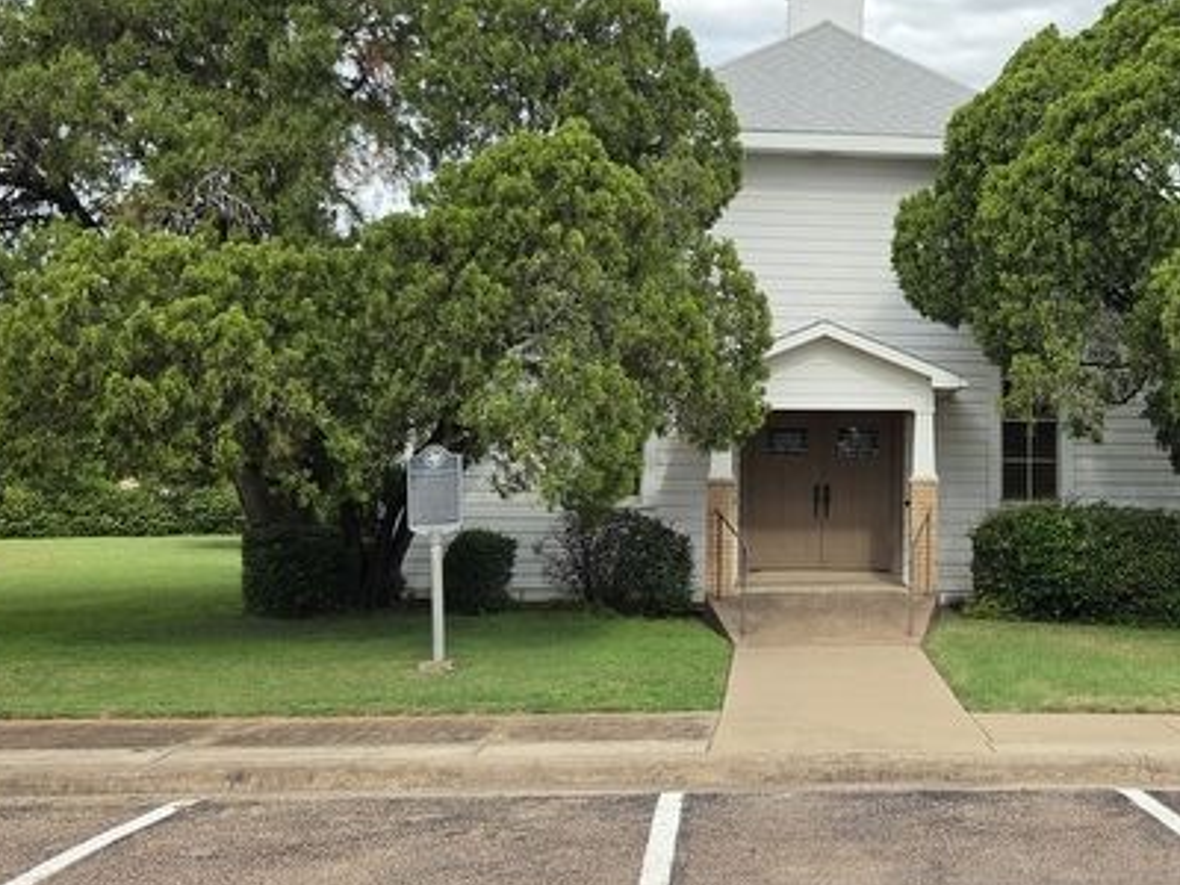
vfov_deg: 31.4
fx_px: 1568
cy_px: 336
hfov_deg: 40.0
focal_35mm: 46
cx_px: 903
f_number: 1.8
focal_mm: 5.4
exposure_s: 1/2558
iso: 80
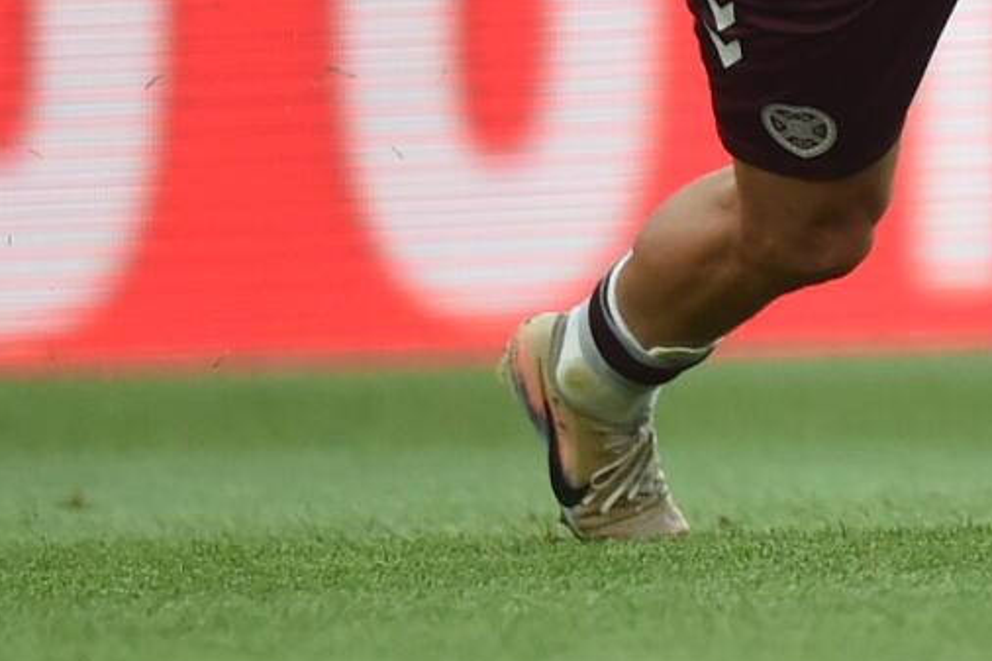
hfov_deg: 1.6
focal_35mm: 1264
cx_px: 1506
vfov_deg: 1.1
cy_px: -356
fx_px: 34817
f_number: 2.8
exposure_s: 1/3200
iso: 2000
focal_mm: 400
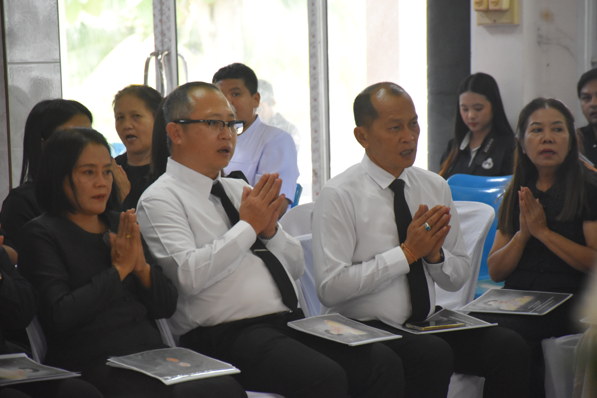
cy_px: 199
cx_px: 298
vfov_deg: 6.5
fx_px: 3483
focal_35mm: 210
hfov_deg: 9.8
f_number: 5.6
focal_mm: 140
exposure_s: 1/50
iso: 3200
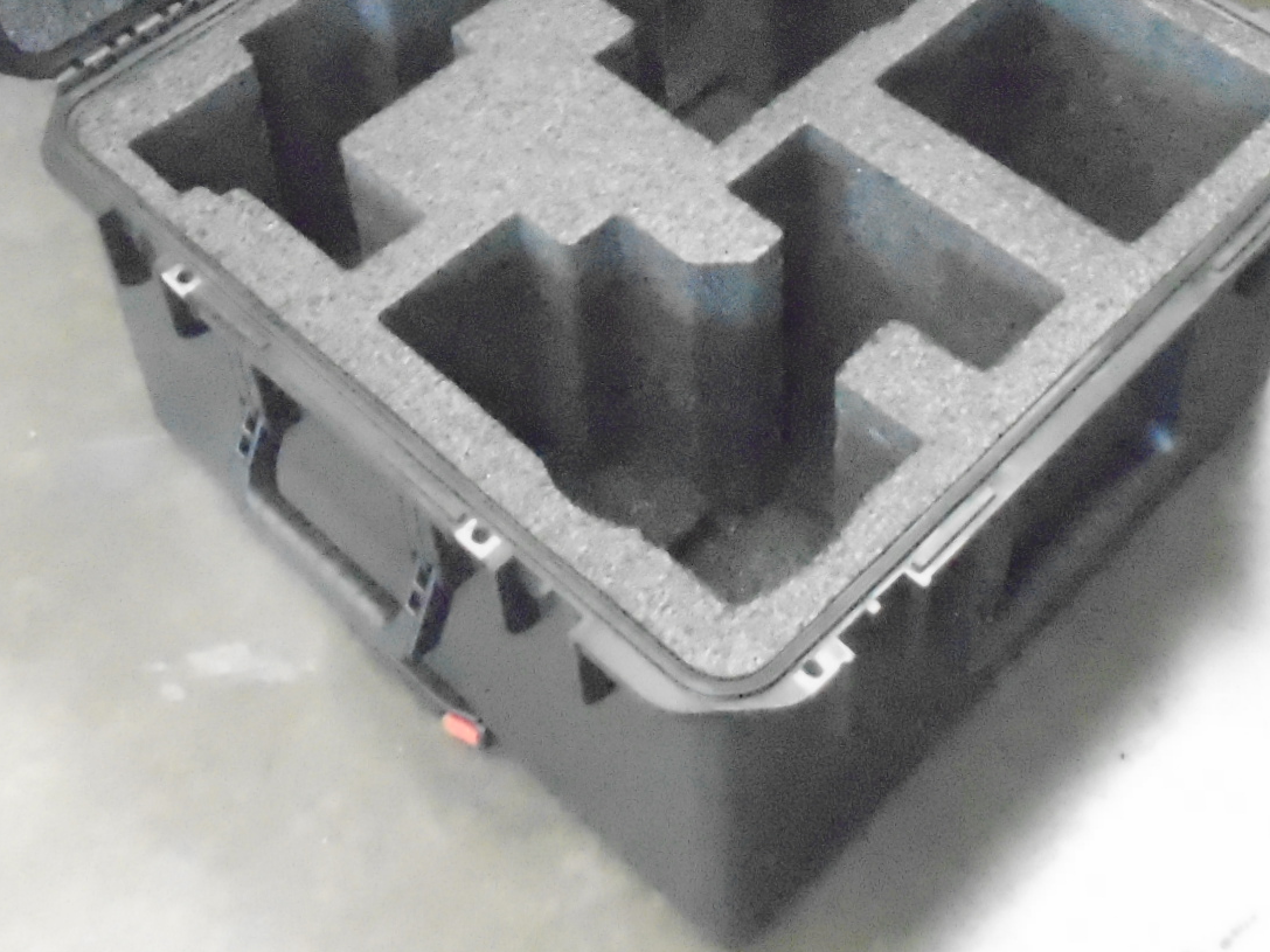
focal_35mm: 62
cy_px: -124
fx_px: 2274
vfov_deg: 22.2
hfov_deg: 31.1
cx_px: 737
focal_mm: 4.6
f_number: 3.2
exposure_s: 1/60
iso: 3200
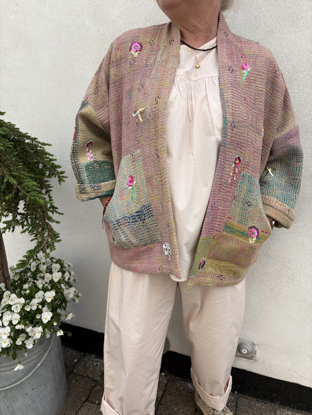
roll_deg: +0.2
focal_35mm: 26
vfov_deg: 67.3
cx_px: 156
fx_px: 312
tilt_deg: -15.2
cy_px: 208
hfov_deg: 53.1
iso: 50
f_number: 1.6
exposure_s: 1/1550
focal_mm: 5.96
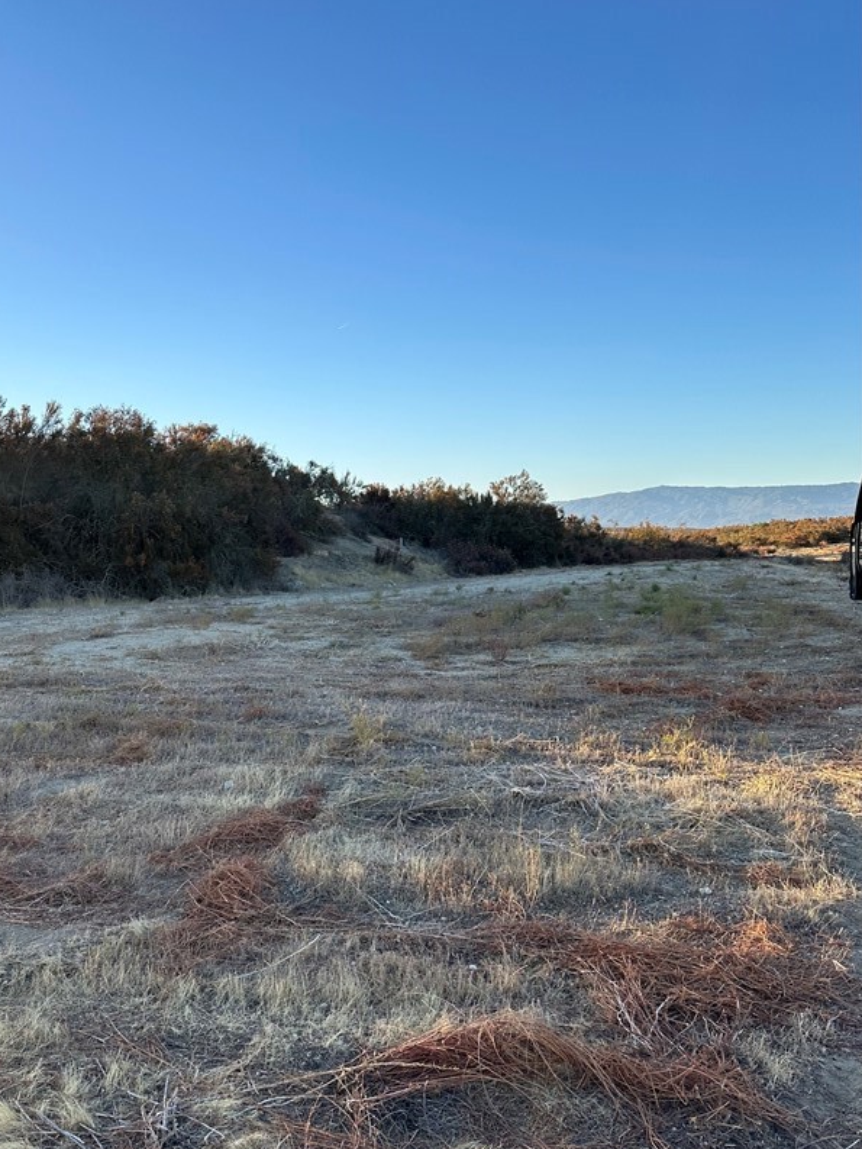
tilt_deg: -4.0
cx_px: 309
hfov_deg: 45.0
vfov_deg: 58.3
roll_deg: +0.9
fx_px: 1029
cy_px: 611
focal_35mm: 31
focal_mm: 6.86
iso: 80
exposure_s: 1/1751
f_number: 1.78
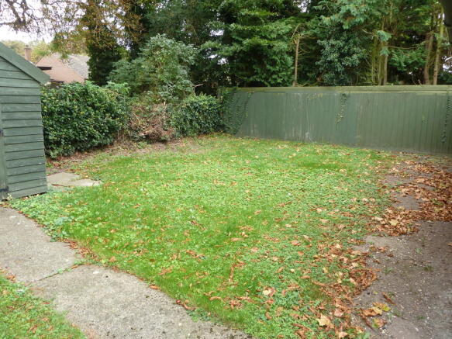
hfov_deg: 69.4
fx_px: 326
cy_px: 170
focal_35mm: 25
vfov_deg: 54.9
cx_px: 226
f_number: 3.3
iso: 100
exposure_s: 1/30
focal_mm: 4.1
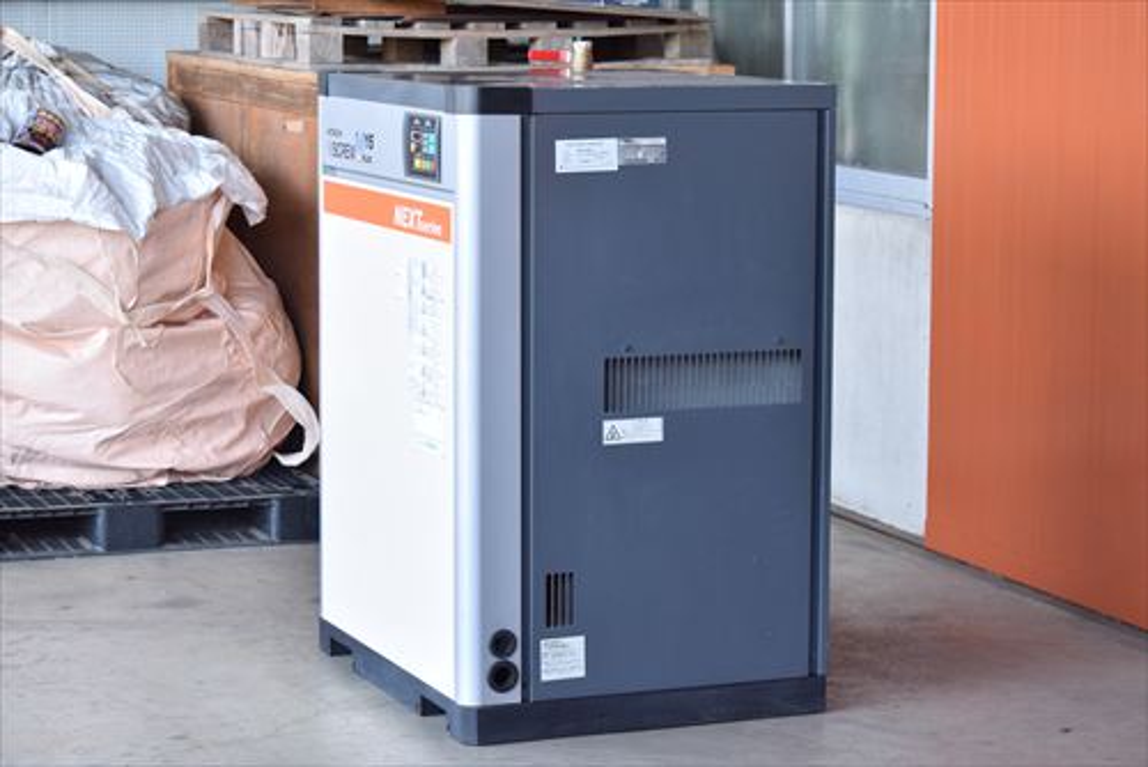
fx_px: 2967
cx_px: 574
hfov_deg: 21.9
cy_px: 384
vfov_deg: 14.7
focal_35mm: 93
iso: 1250
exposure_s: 1/320
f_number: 6.3
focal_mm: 62
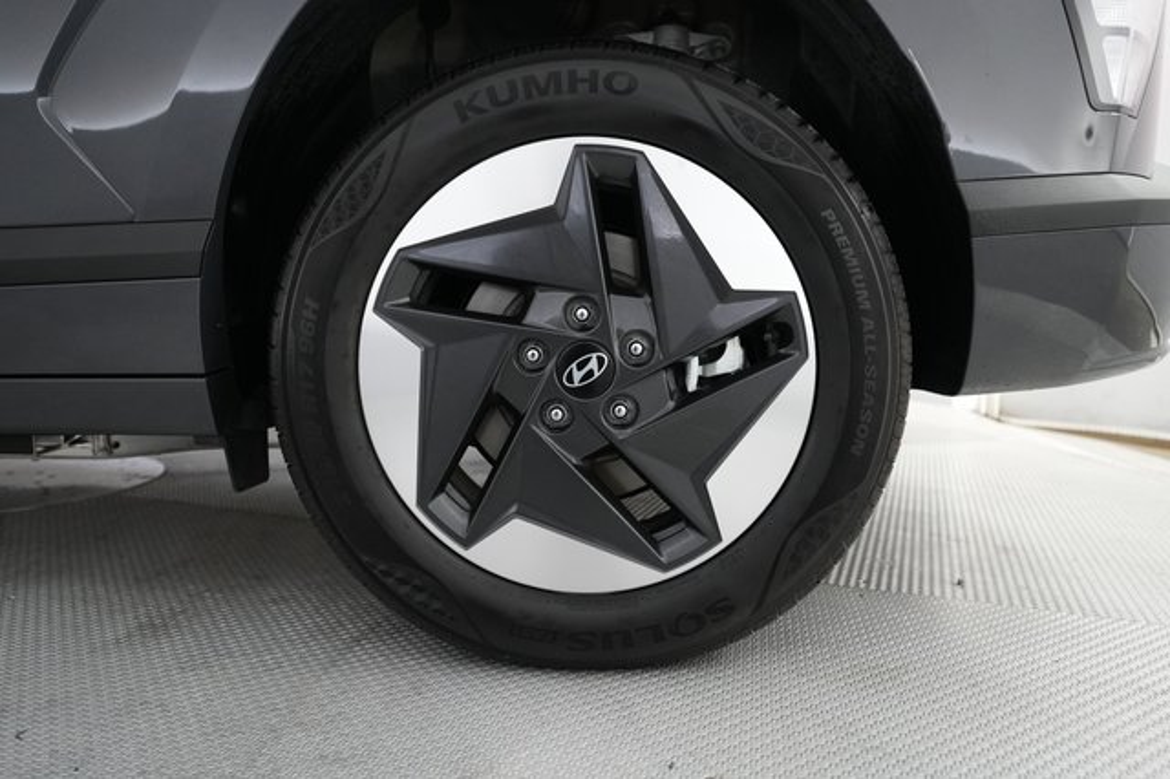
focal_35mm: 25
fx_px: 812
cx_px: 585
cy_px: 390
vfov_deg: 51.2
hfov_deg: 71.5
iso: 3200
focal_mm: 25
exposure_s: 1/160
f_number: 2.8
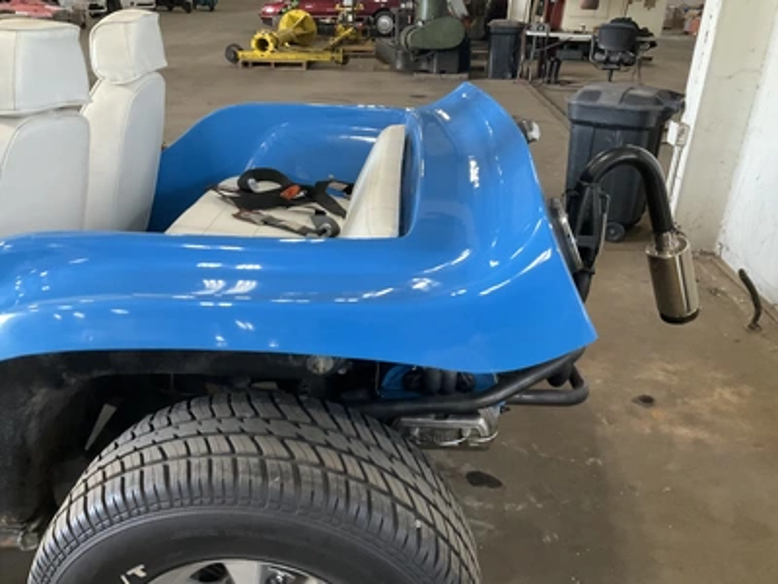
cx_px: 389
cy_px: 292
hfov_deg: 61.7
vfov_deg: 48.2
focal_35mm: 29
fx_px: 652
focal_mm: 3
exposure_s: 1/60
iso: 125
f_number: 1.8
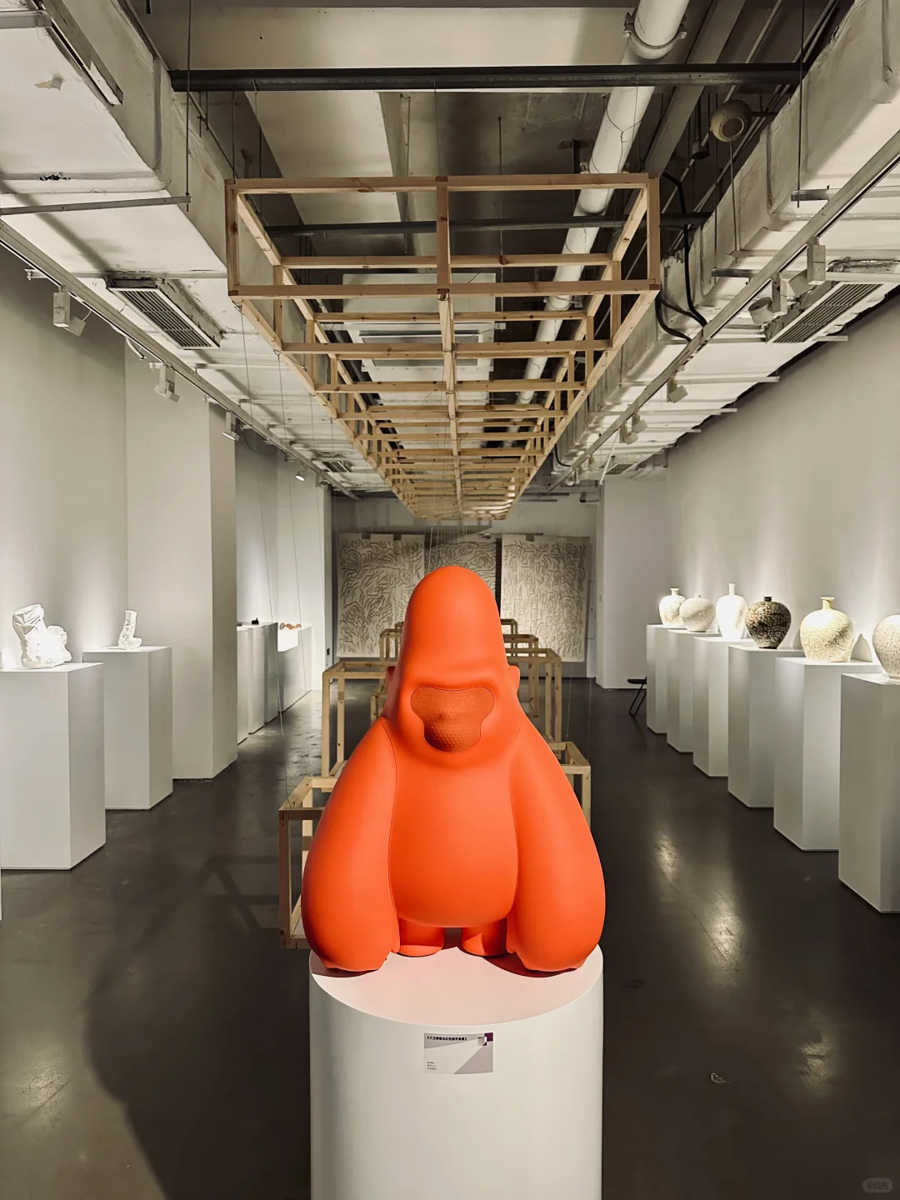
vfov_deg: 71.6
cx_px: 450
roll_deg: +0.0
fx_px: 832
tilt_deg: -1.2
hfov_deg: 56.8
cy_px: 600
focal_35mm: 24
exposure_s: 1/51
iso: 500
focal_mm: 6.86
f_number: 1.78
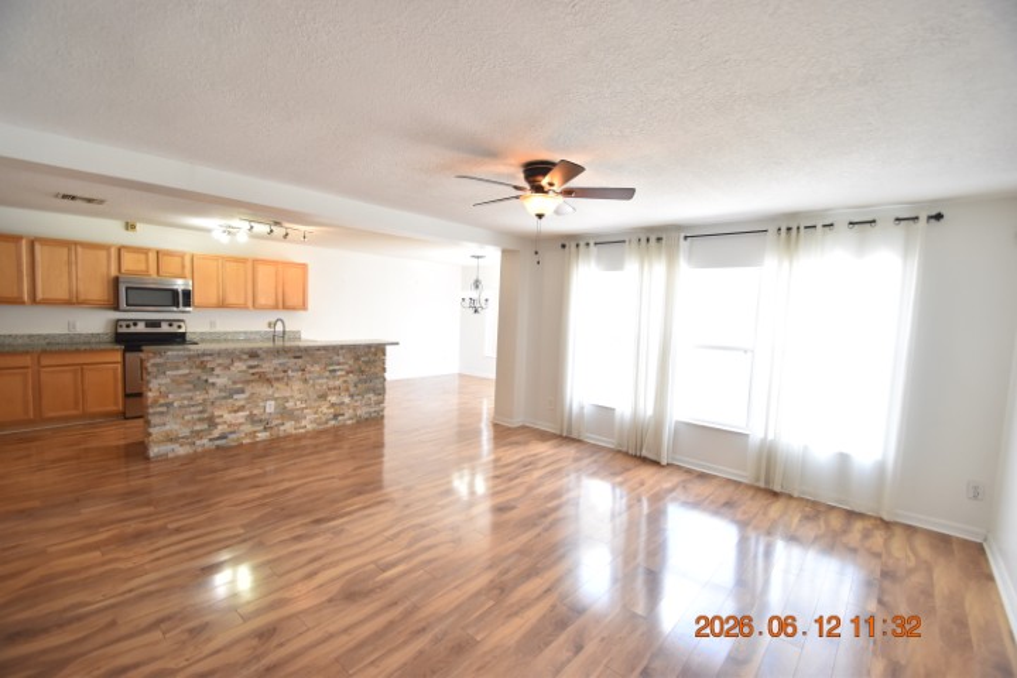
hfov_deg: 100.4
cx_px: 508
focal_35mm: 15
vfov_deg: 77.3
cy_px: 339
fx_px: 424
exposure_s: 1/90
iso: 800
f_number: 3.5
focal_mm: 10
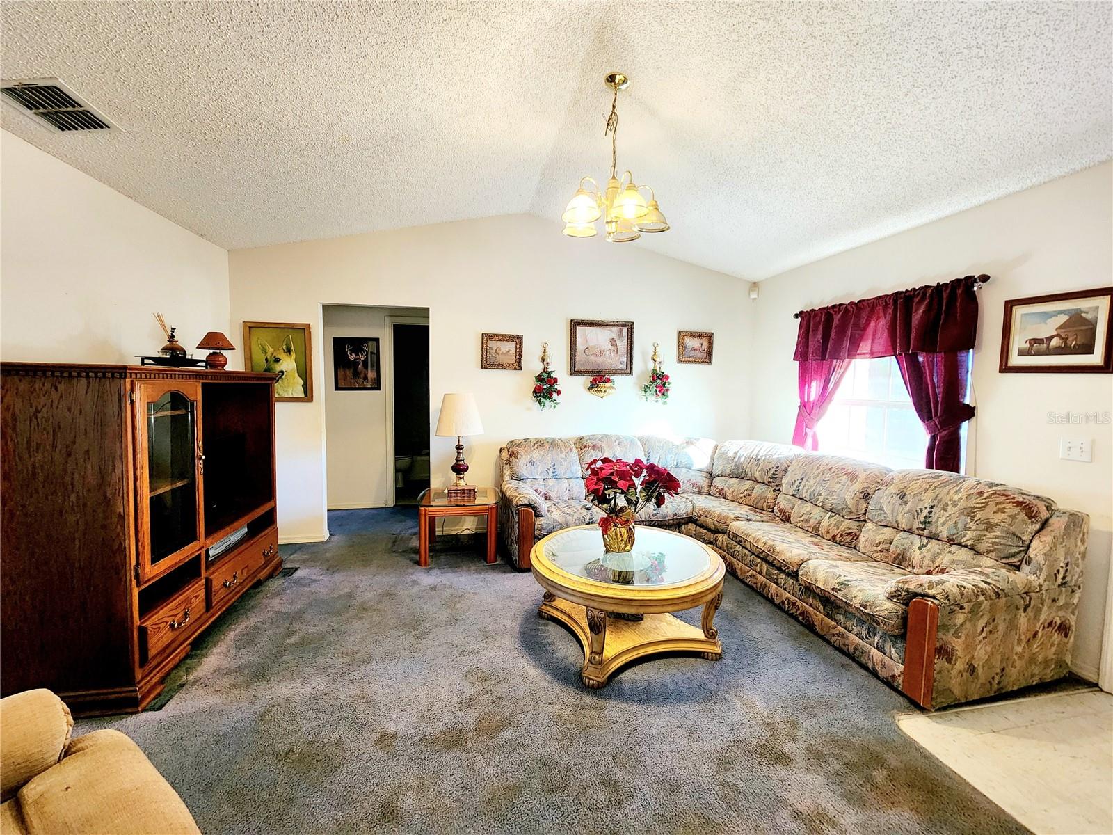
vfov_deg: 89.9
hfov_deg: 106.2
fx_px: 418
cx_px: 556
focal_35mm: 13
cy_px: 418
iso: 250
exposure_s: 1/60.2
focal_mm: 2.2
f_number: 2.2
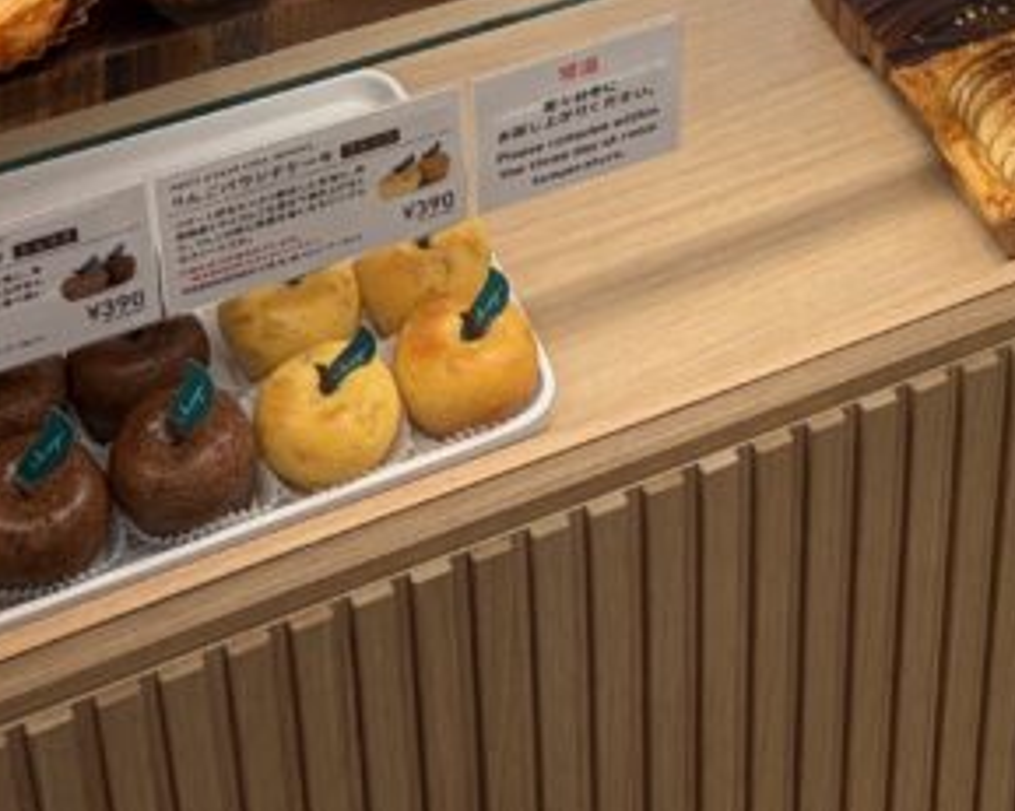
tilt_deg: -28.5
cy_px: -513
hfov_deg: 20.8
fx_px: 2703
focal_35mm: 90
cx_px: 924
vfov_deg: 15.4
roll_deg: -2.1
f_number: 1.6
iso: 80
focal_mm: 5.96
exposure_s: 1/100
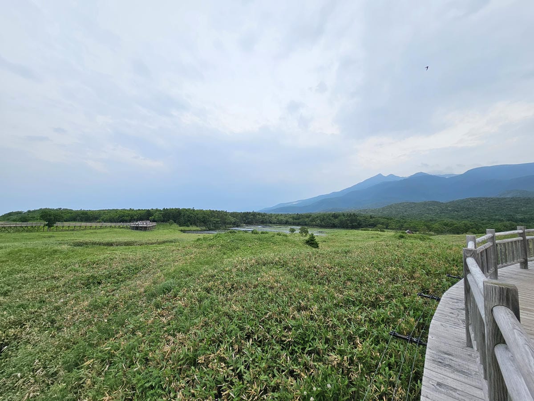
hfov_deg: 106.2
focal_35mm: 13
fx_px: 201
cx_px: 267
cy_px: 200
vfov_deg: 89.9
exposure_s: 1/4926
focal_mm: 2.2
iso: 50
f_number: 2.2
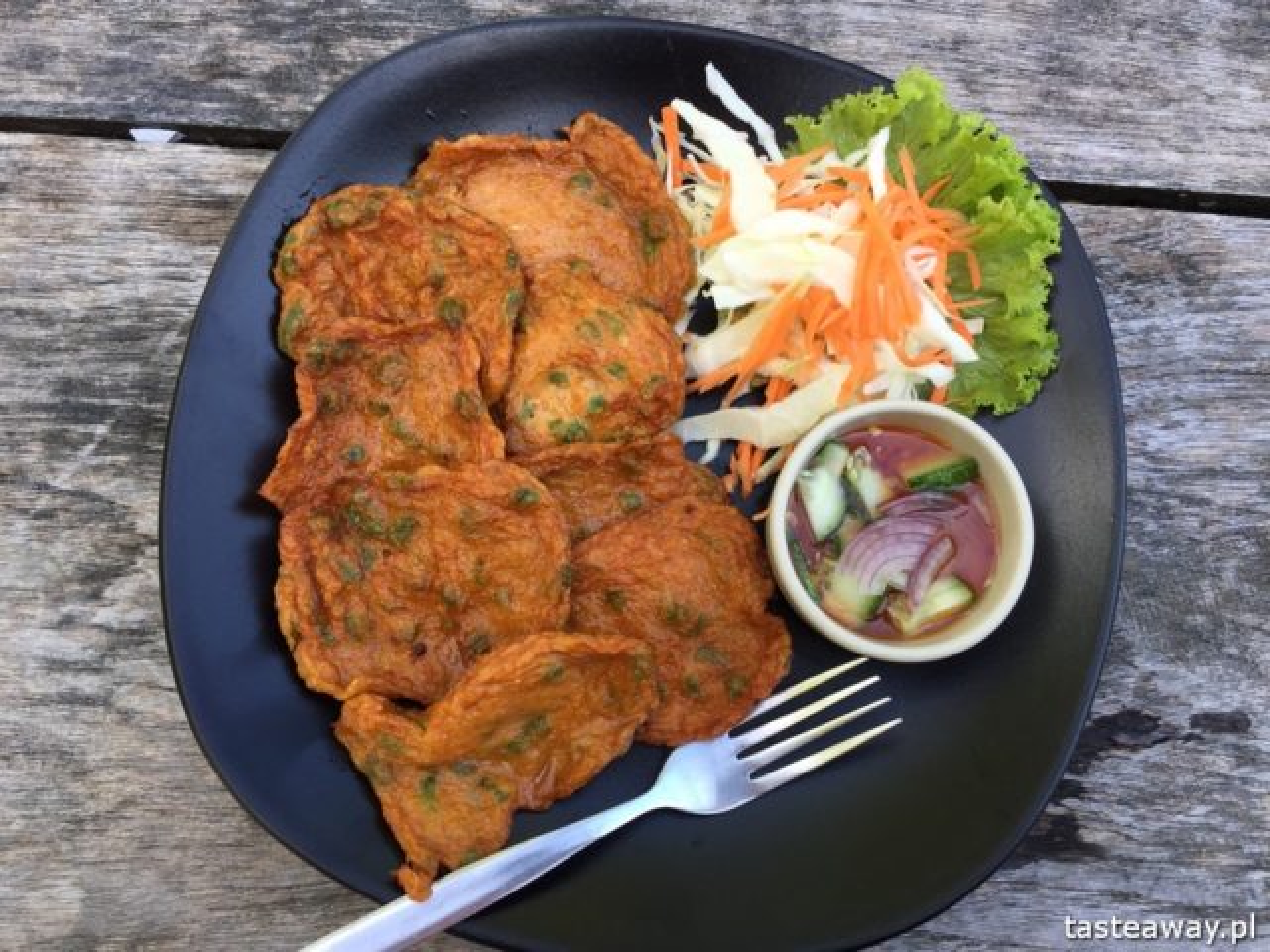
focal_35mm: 29
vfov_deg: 48.2
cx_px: 635
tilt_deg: -77.9
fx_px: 1064
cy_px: 476
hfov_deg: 61.7
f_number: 2.2
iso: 32
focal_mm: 4.15
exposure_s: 1/158
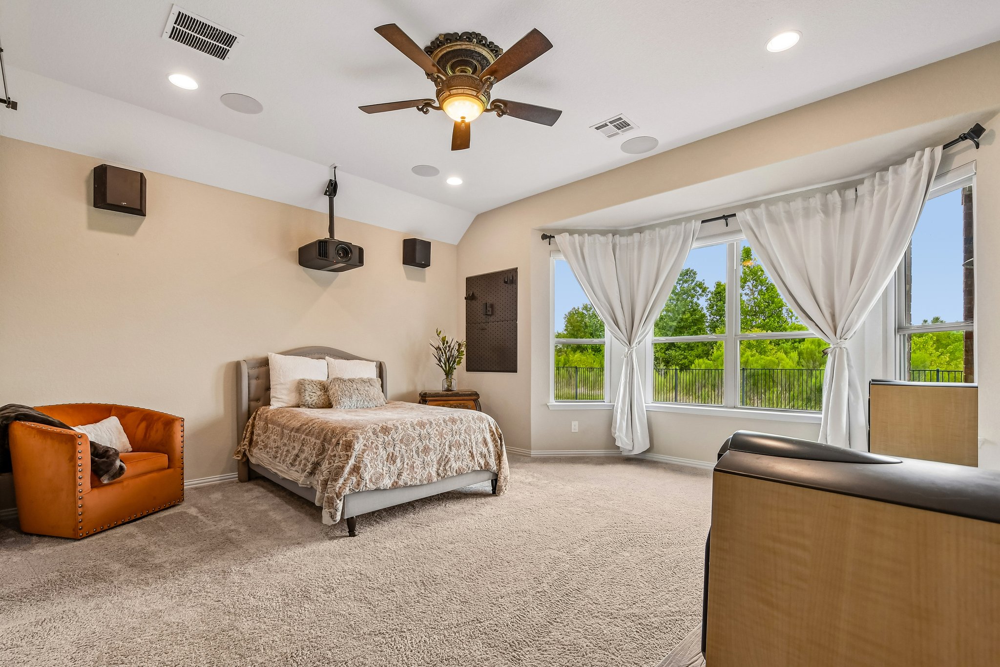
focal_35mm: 15
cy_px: 334
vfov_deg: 77.3
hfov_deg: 100.4
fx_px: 417
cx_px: 500
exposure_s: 1/50
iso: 400
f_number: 8
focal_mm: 10
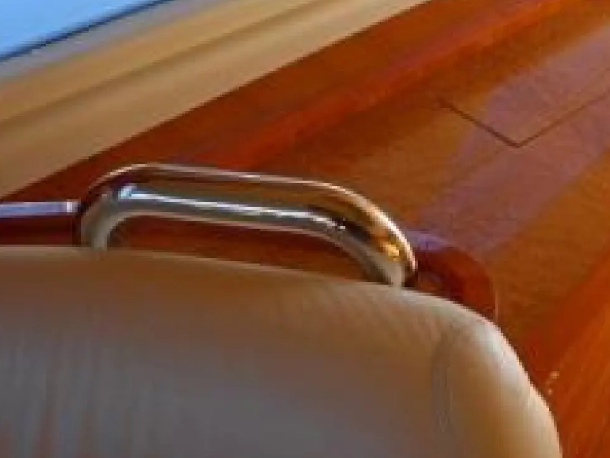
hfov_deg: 33.0
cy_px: 89
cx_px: 474
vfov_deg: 25.2
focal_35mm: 57
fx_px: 1005
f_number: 4
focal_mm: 5.2
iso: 80
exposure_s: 1/30
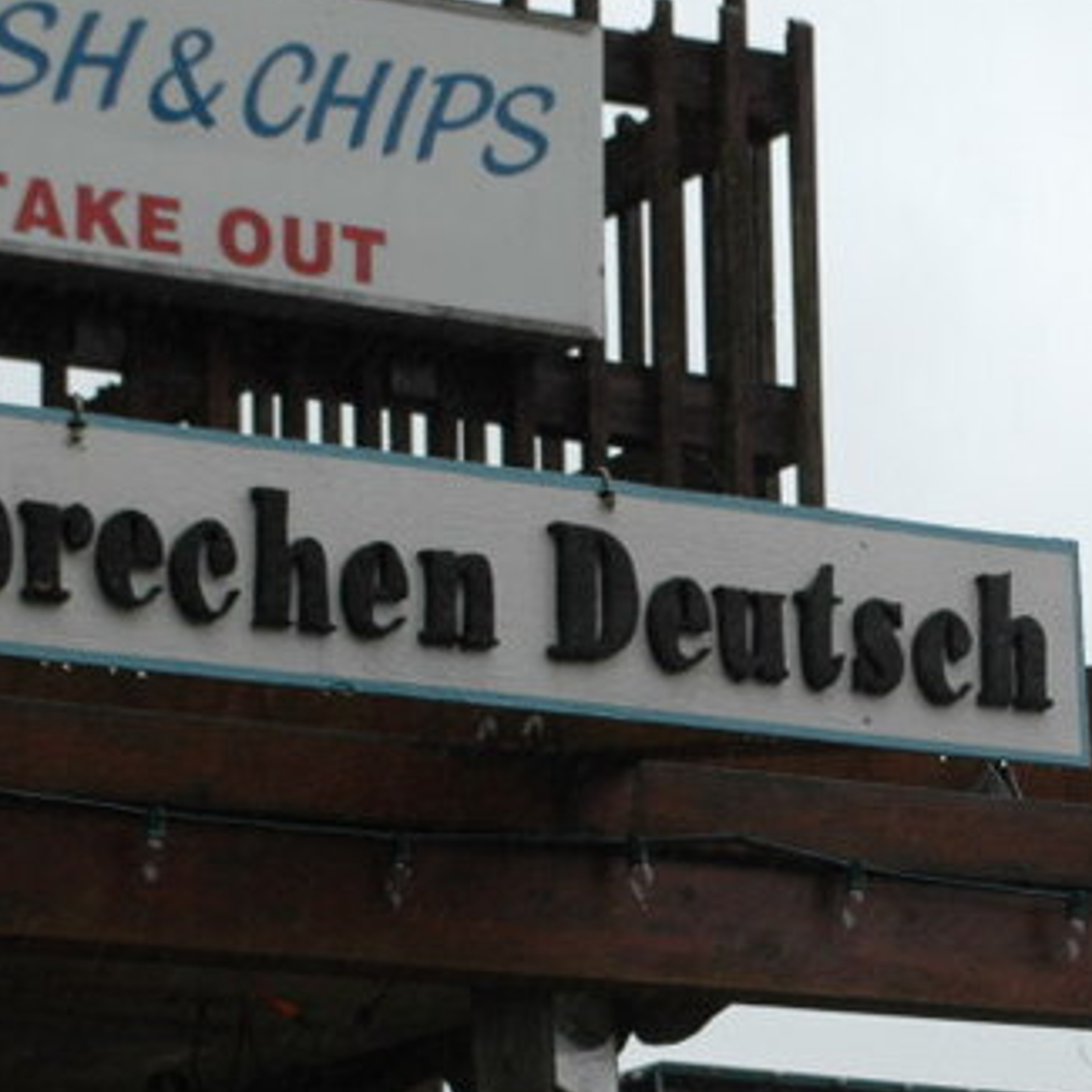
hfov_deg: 10.3
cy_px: 672
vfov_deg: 10.3
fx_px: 6041
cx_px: 766
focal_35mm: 169
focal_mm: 45
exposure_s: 1/400
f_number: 10
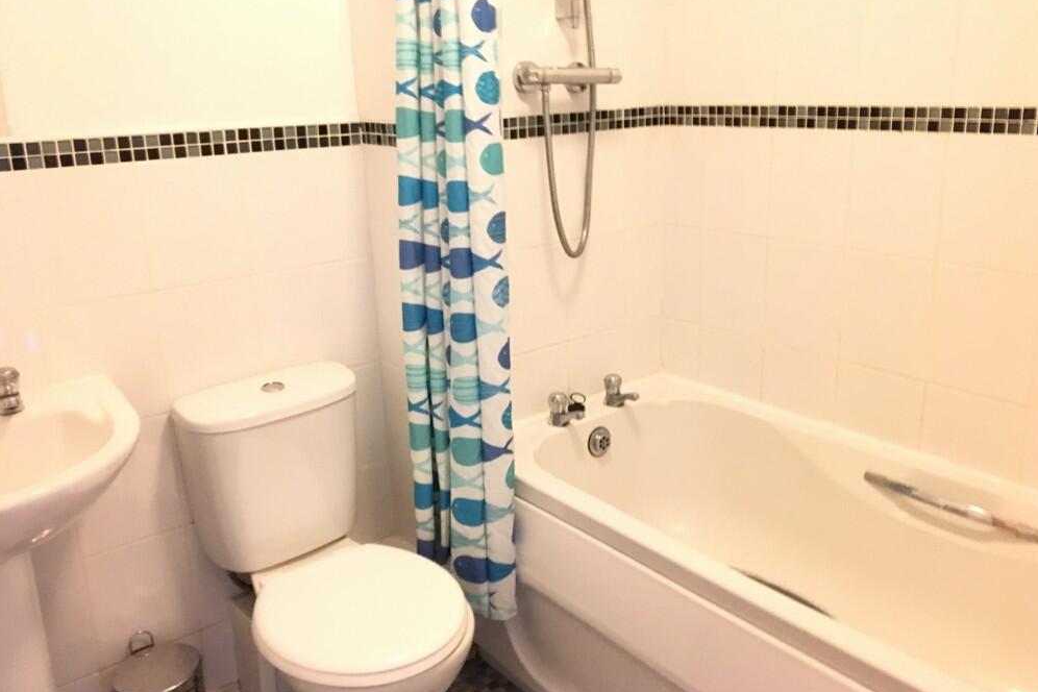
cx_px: 533
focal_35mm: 31
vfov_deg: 42.3
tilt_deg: -13.0
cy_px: 311
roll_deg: +1.8
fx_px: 894
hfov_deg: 60.3
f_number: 2.2
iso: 400
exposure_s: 1/17
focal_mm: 4.15
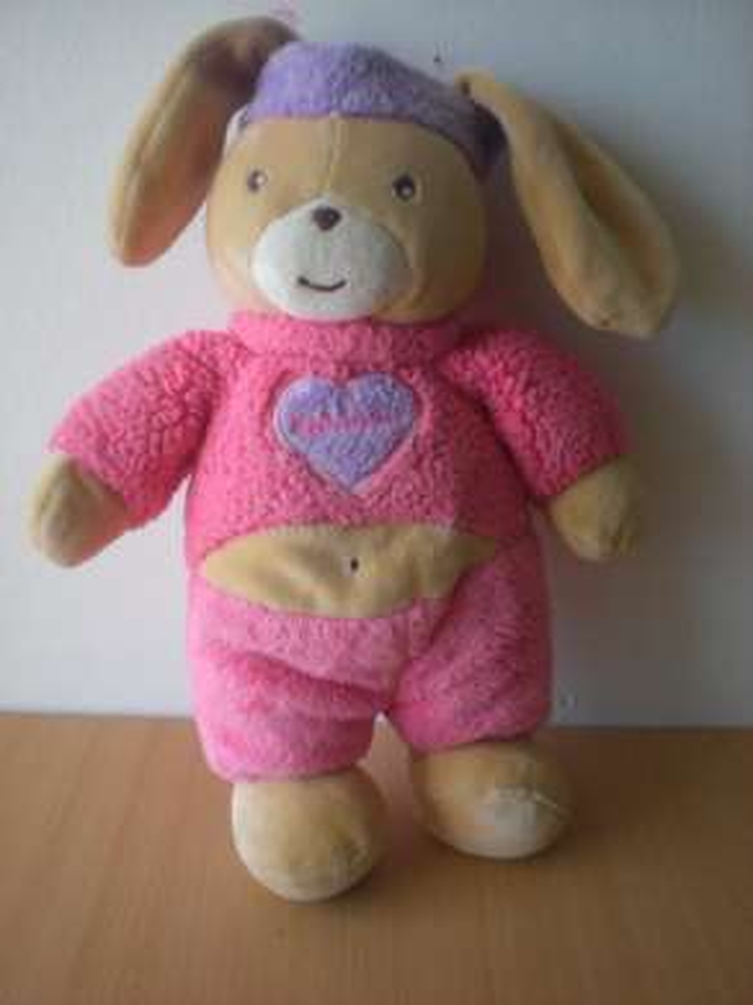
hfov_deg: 37.7
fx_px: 1103
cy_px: 502
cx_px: 376
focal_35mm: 38
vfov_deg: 49.0
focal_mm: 6.3
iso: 90
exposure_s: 1/60.3
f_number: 3.1
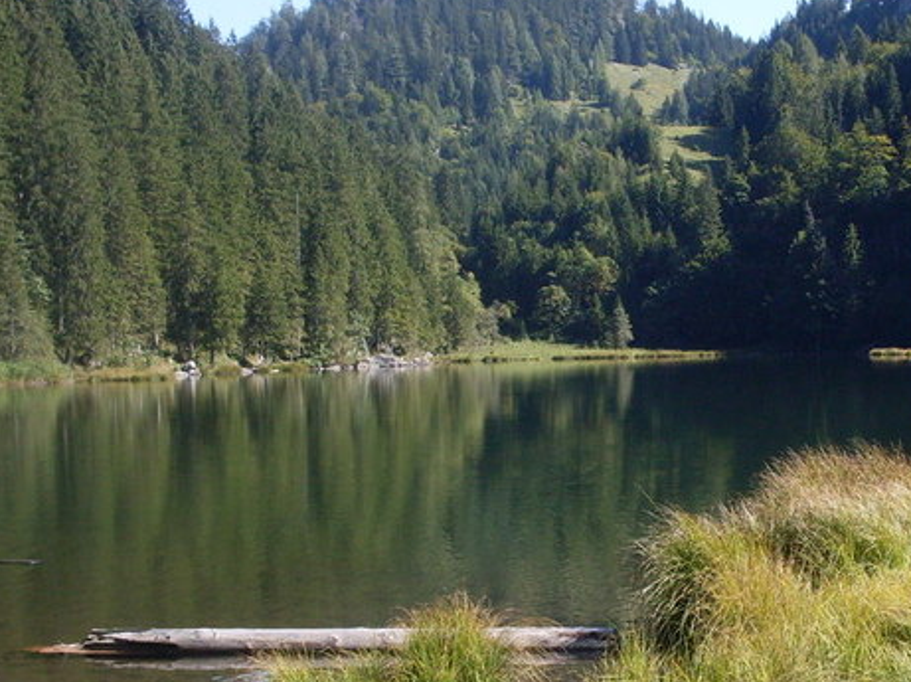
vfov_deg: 22.1
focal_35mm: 66
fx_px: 1736
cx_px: 680
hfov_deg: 29.0
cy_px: 453
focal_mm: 6.3
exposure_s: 1/60
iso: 80
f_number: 8.4
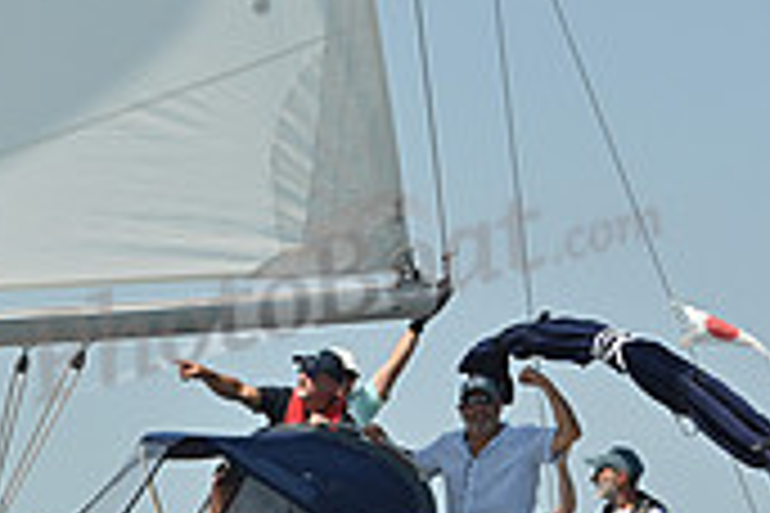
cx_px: -203
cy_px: 583
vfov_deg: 5.8
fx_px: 5069
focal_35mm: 237
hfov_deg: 8.6
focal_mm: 70
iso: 320
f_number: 9
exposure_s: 1/1250
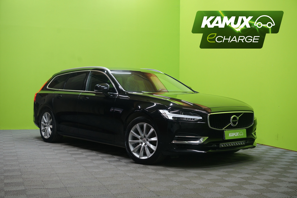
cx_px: 148
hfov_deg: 38.9
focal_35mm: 51
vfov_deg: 26.5
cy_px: 99
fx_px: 421
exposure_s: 1/25
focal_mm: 51
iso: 800
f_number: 5.6
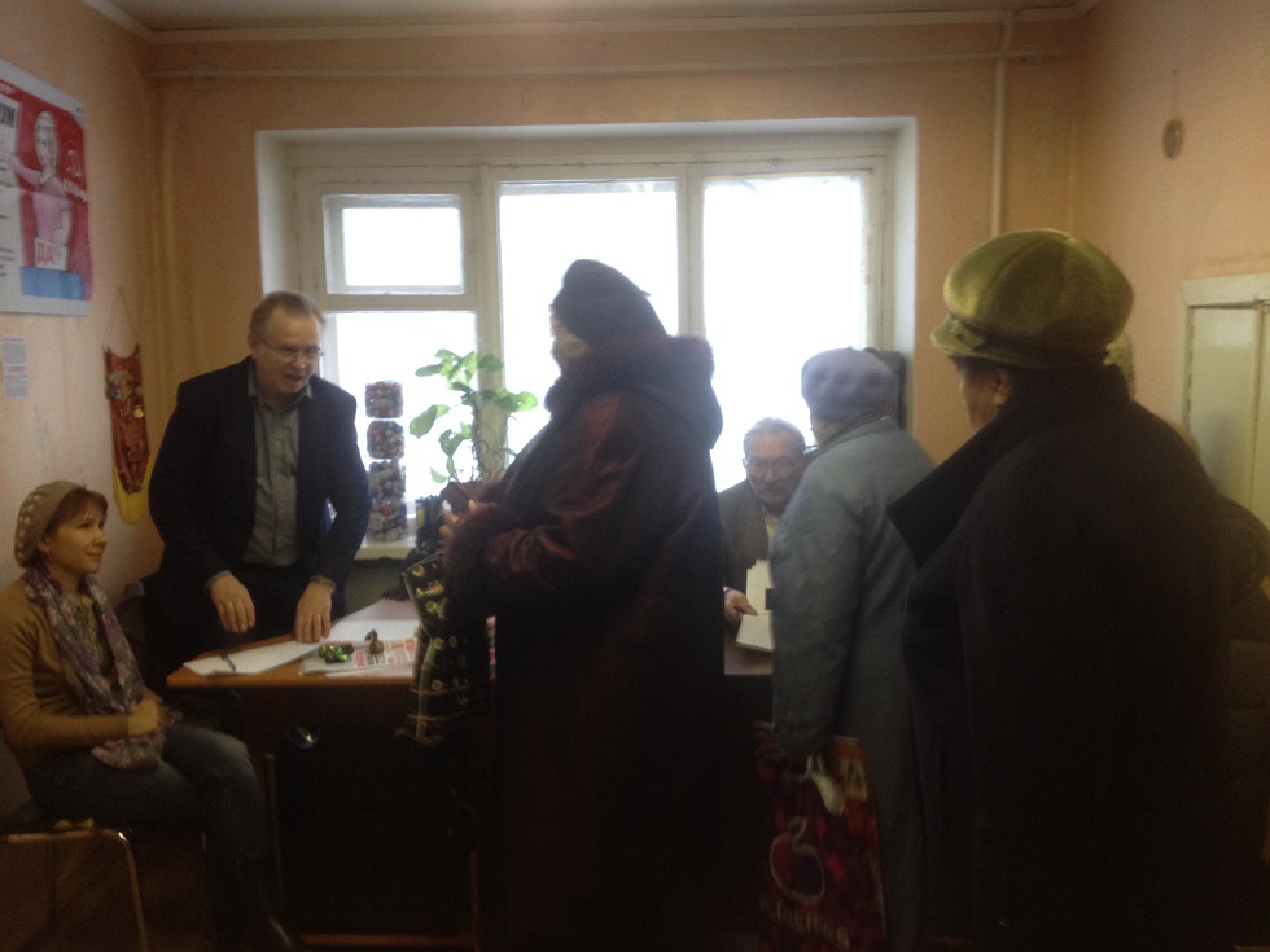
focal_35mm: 35
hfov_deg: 52.6
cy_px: 476
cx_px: 635
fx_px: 1284
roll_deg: +0.6
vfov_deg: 40.7
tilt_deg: -9.8
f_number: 2.4
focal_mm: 4.28
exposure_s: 1/20
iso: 100
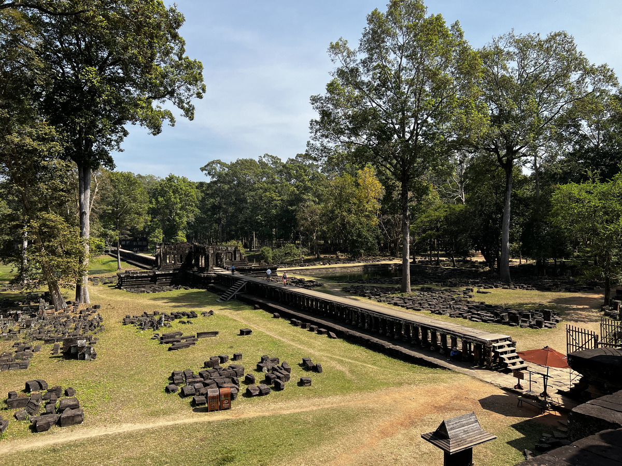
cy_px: 233
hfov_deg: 67.3
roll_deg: +1.0
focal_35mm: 26
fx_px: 467
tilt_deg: -0.2
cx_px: 311
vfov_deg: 53.1
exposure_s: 1/2915
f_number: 1.5
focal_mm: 5.7
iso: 50
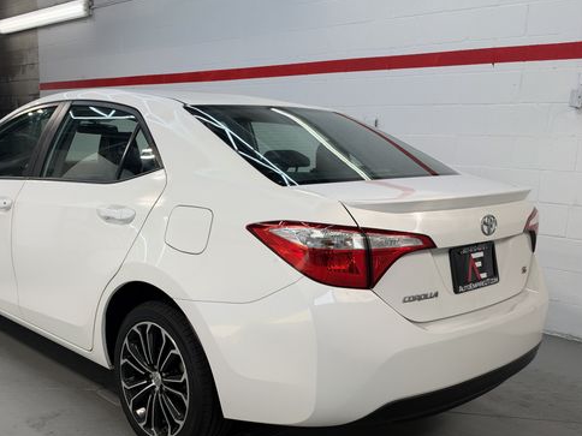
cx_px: 250
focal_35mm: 37
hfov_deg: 50.0
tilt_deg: -13.7
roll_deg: -1.3
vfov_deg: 38.3
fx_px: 622
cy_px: 286
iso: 64
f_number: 1.8
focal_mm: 6.93
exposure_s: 1/373
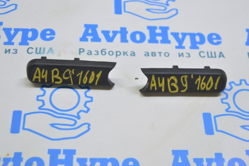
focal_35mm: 68
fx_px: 466
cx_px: 124
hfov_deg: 29.9
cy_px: 83
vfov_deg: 20.1
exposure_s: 1/25
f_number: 5.6
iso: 400
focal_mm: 45
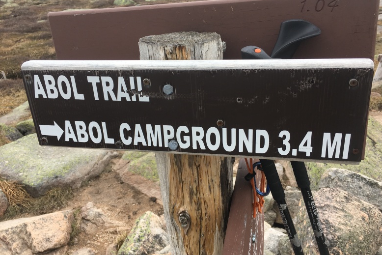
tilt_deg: -23.0
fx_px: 329
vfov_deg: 42.3
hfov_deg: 60.3
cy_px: 122
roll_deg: +1.6
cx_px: 196
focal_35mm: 31
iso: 25
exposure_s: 1/475
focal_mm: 4.15
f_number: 2.2
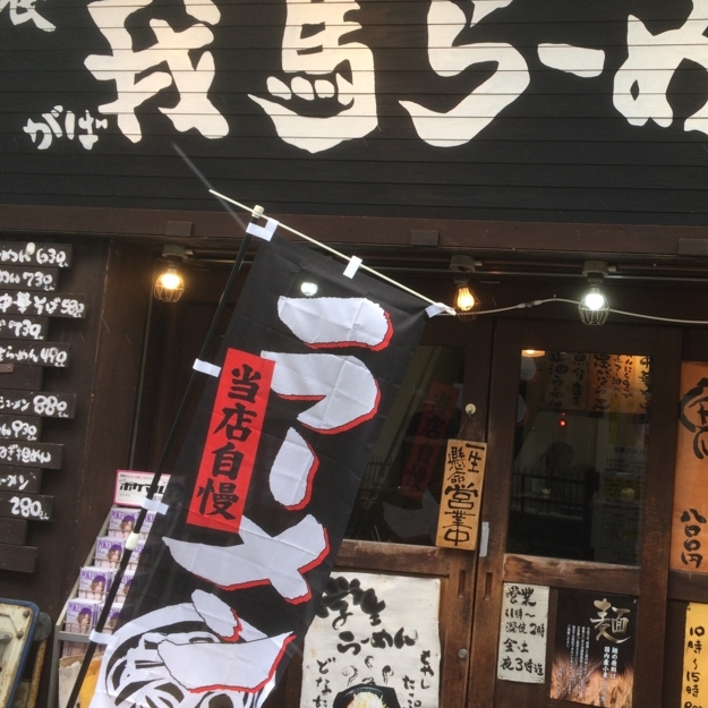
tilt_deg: +3.9
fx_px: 972
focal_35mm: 42
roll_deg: -3.1
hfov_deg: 38.6
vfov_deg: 40.0
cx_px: 562
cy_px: 327
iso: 40
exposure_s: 1/120
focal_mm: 4.15
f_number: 2.2
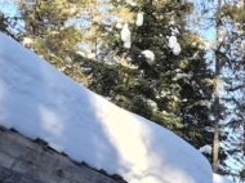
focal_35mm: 124
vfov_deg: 11.5
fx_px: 877
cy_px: 271
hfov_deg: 15.1
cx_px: 324
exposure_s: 1/806
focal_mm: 5.4
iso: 80
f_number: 1.8
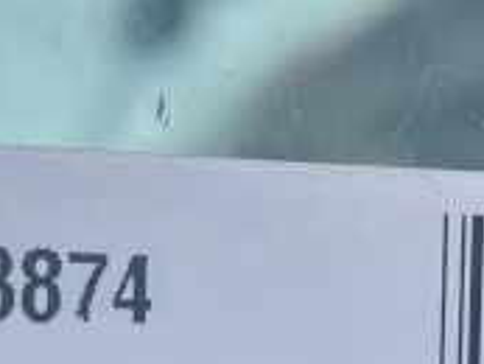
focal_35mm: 120
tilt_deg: +3.6
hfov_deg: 16.3
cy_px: 389
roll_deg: -0.6
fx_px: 1679
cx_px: 397
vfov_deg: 12.2
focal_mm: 4.2
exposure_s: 1/1825
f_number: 1.6
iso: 32
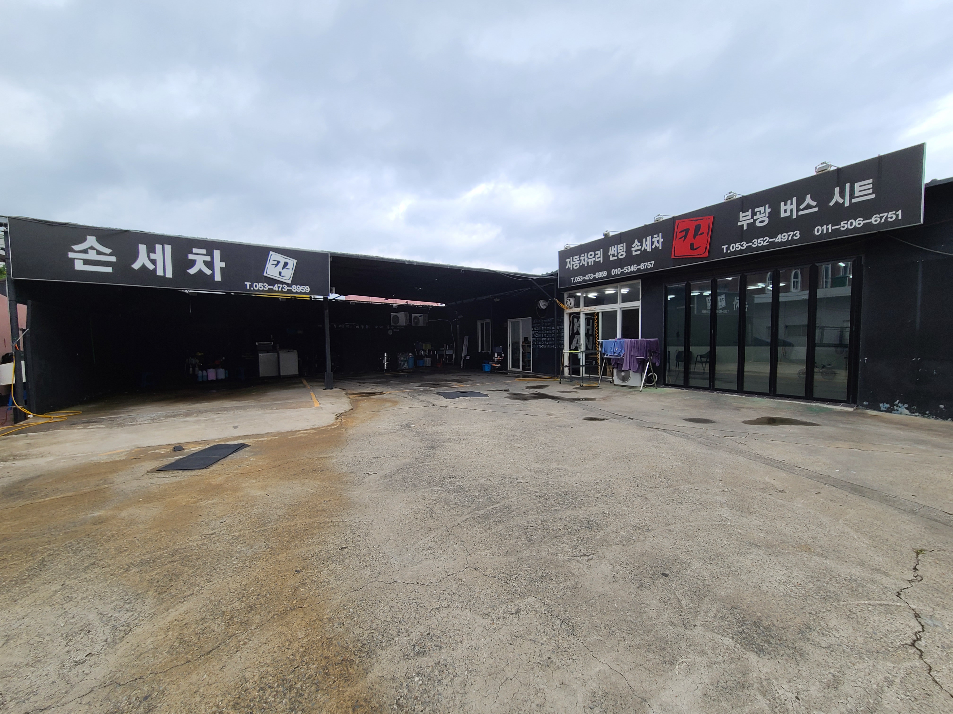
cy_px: 357
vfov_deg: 89.9
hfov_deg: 106.2
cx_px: 476
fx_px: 358
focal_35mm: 13
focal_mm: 2.2
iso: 50
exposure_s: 1/636
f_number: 2.2
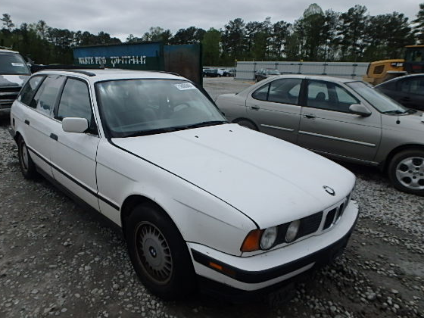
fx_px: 294
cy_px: 154
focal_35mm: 24
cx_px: 182
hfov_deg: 71.2
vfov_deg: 56.8
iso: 125
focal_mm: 3.7
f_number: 6
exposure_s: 1/800
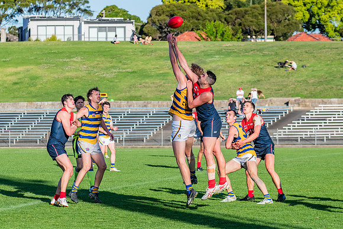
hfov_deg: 9.8
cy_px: 113
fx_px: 1999
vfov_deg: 6.6
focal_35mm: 210
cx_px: 201
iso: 800
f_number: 9
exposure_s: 1/1600
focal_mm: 170
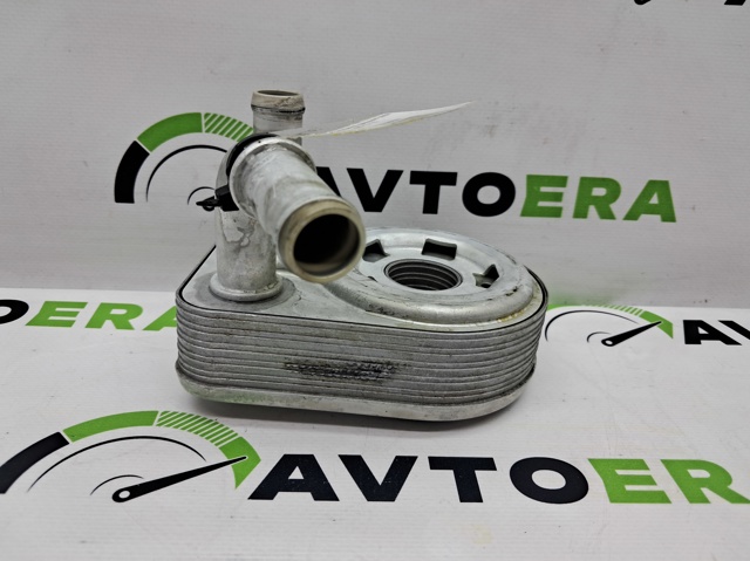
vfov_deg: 51.3
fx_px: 585
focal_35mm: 27
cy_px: 280
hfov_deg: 65.4
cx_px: 375
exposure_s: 1/100
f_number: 1.8
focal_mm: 4
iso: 50
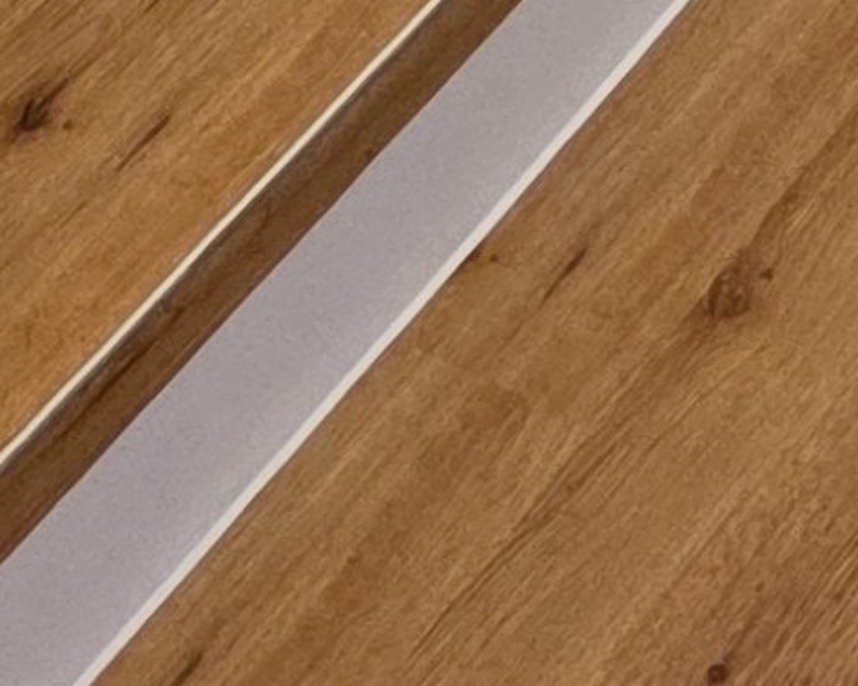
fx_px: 4823
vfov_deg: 6.8
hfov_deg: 9.6
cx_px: 1604
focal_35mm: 190
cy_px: -1835
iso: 400
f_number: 1.8
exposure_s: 1/100
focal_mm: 5.4
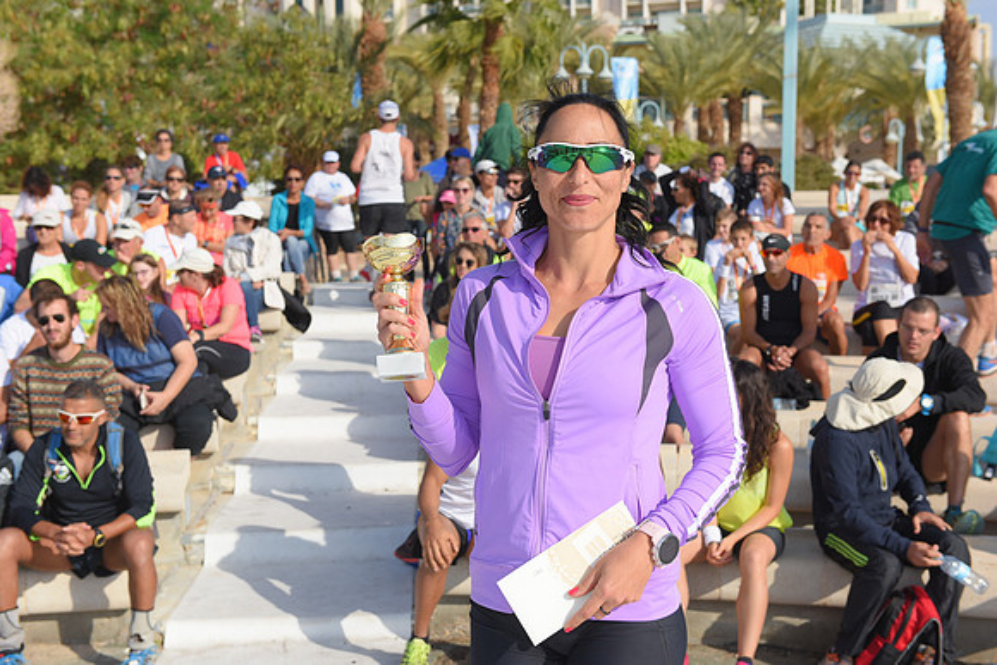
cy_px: 332
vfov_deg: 27.0
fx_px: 1385
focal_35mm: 50
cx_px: 498
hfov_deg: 39.6
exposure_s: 1/400
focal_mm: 50
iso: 100
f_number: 6.3
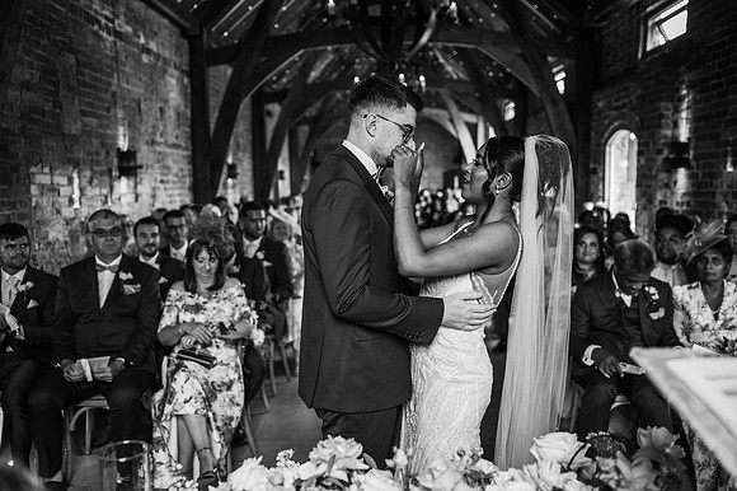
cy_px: 246
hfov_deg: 54.5
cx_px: 368
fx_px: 716
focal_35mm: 35
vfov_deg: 37.8
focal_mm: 35
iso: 640
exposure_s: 1/200
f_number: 2.2
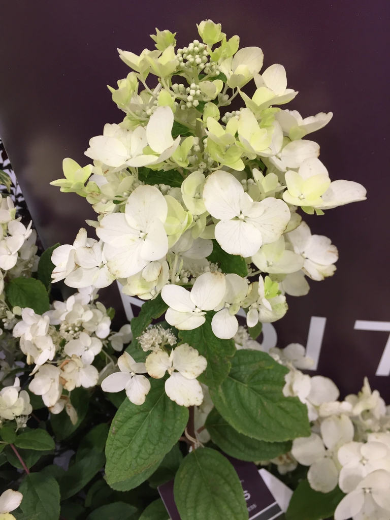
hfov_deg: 48.2
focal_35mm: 29
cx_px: 195
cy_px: 260
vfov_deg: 61.7
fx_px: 436
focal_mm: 4.15
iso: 64
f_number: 2.2
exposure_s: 1/30
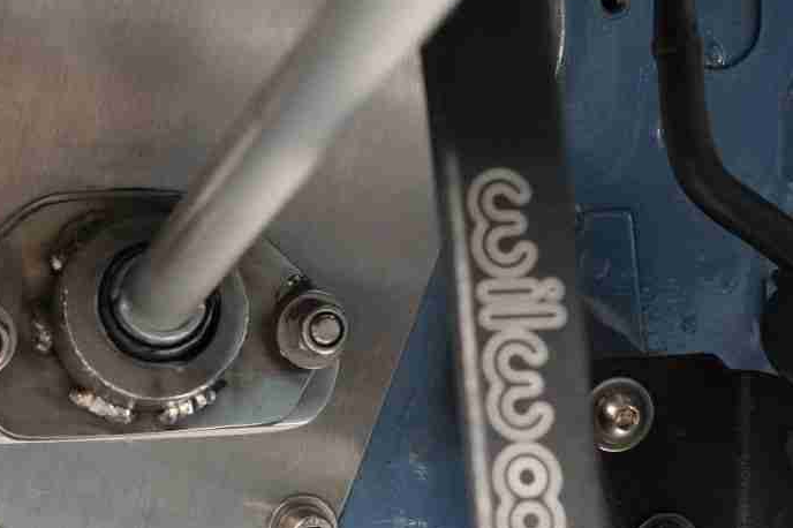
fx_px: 2334
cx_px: 273
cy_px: 346
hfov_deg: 19.2
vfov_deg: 12.9
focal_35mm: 106
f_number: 4
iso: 4000
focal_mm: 30
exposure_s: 1/160
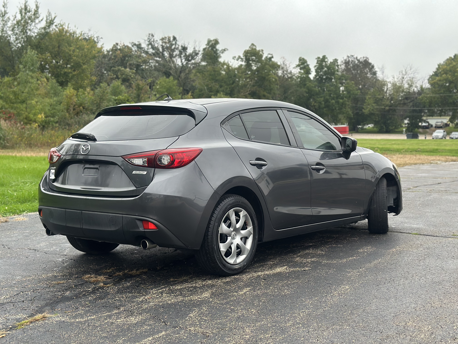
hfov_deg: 39.7
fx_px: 635
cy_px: 172
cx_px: 229
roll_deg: -2.0
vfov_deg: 30.3
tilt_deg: -2.0
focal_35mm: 48
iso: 250
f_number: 1.78
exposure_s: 1/60
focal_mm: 6.86
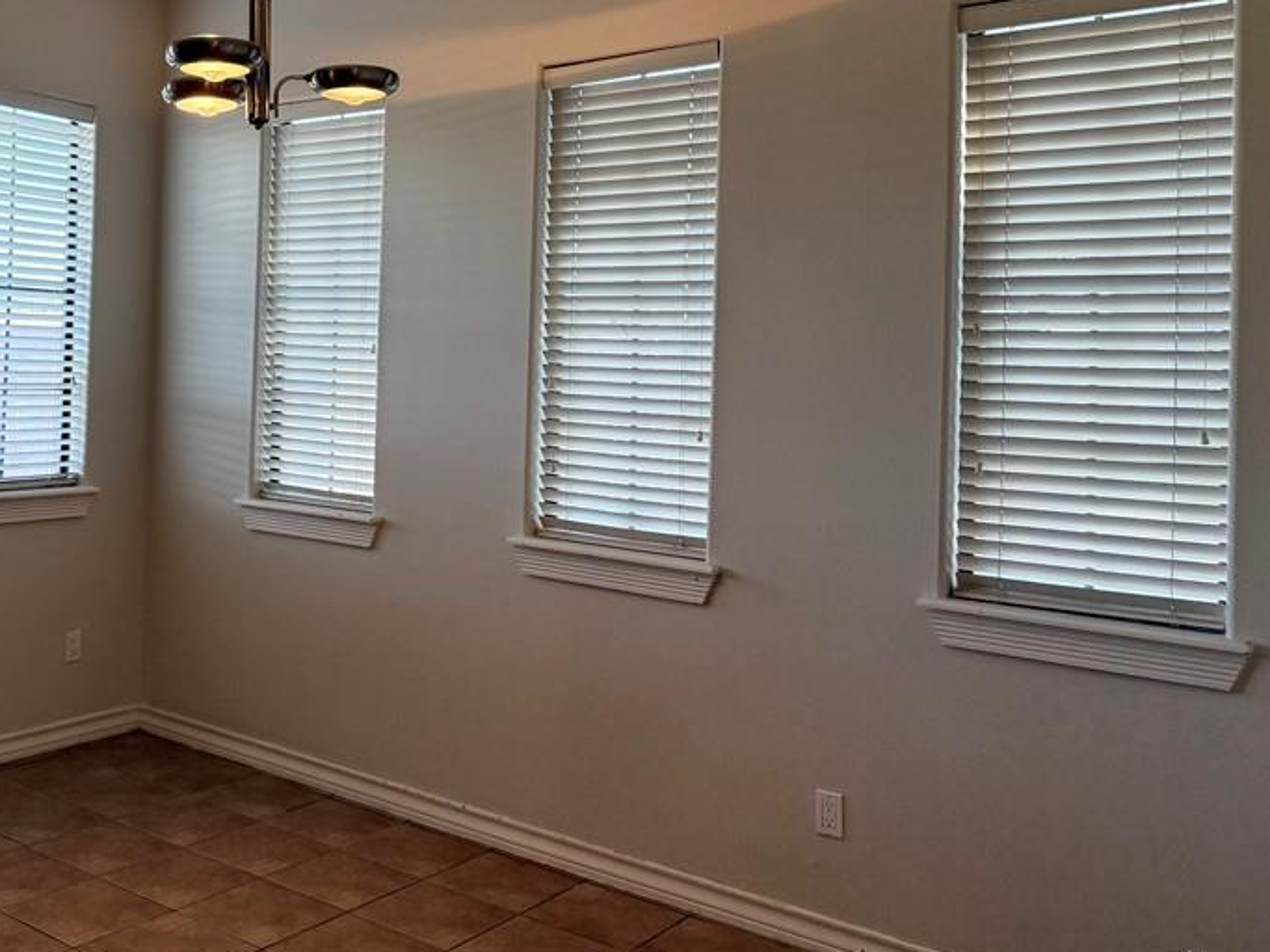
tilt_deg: +1.7
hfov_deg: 49.5
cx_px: 331
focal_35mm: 36
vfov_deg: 39.1
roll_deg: -1.5
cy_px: 309
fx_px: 1321
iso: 200
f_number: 1.78
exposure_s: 1/160
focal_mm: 6.76
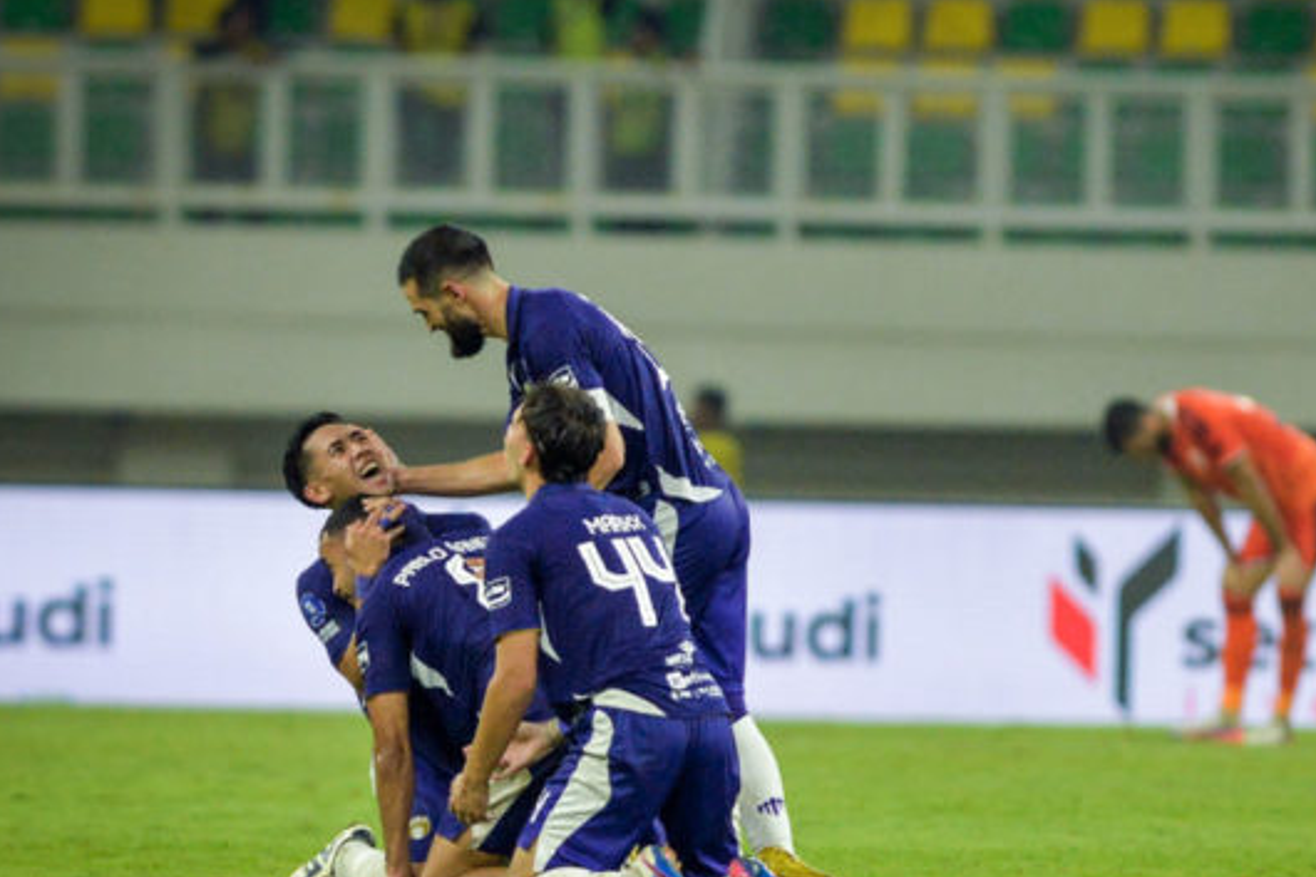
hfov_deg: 5.2
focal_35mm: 394
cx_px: 834
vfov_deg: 3.5
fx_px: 14398
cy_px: 508
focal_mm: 300
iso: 2500
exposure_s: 1/2000
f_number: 3.2
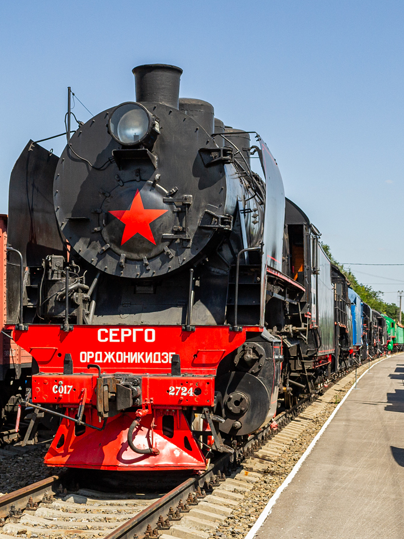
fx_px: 1028
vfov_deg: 29.4
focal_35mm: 66
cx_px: 174
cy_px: 266
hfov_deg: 22.2
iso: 400
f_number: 8
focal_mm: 30
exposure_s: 1/640
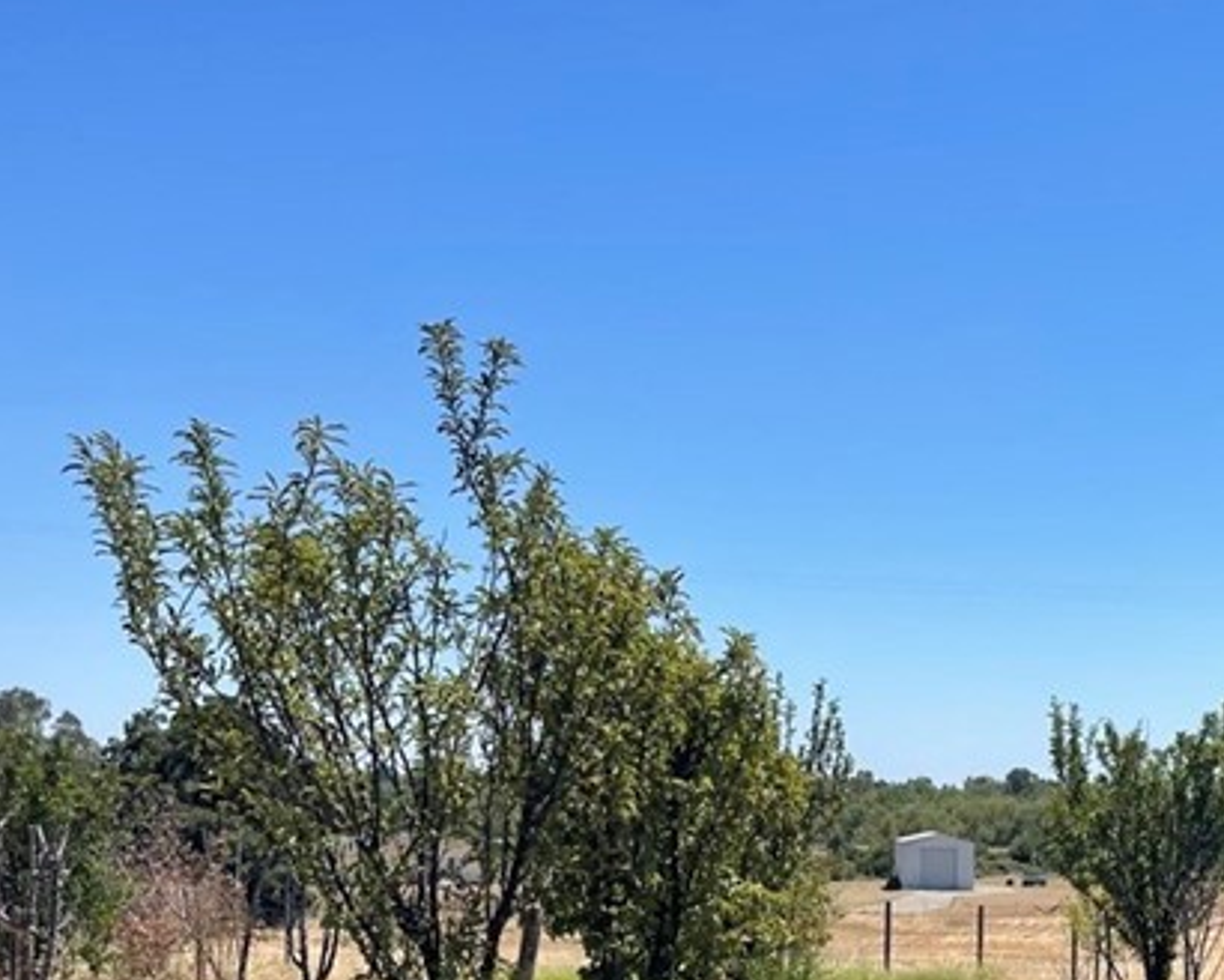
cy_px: 872
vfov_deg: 24.3
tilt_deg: +1.7
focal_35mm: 61
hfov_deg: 29.5
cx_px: 1134
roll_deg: +4.1
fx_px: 2210
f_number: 1.6
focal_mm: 5.1
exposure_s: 1/3922
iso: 32
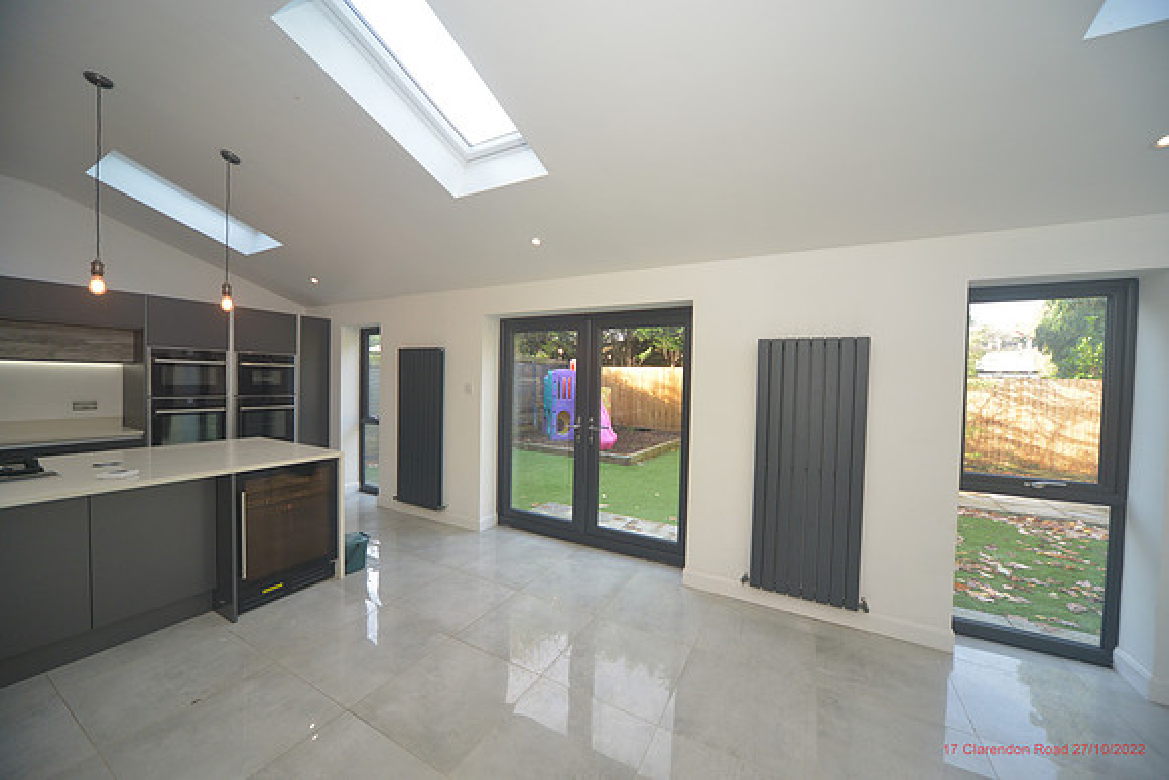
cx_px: 584
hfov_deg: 112.6
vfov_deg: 90.0
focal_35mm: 12
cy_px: 390
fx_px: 390
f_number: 5.6
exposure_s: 1/160
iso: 1000
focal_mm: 12
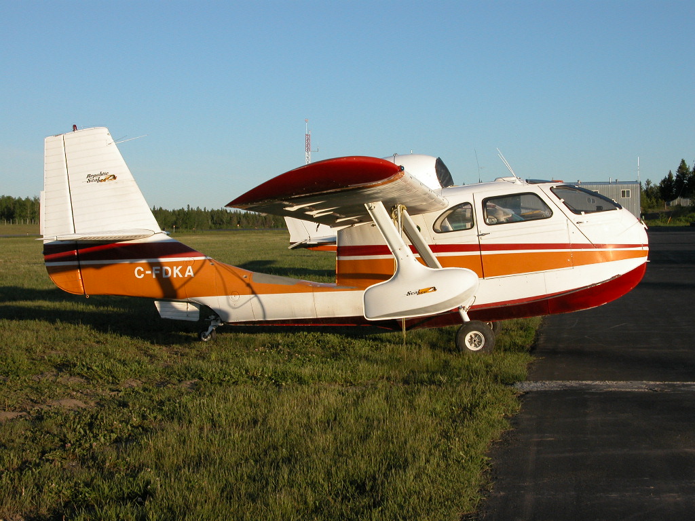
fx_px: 1245
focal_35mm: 62
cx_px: 348
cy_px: 260
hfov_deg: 31.2
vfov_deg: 23.7
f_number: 5.7
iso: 100
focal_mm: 15.7
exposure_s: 1/290
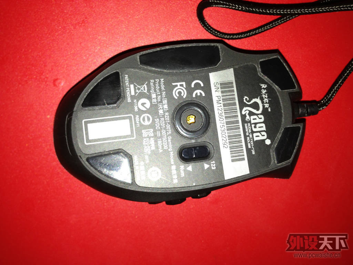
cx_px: 176
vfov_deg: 42.9
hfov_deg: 55.4
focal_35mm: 33
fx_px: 337
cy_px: 132
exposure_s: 1/28
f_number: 2.4
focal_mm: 4.13
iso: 50
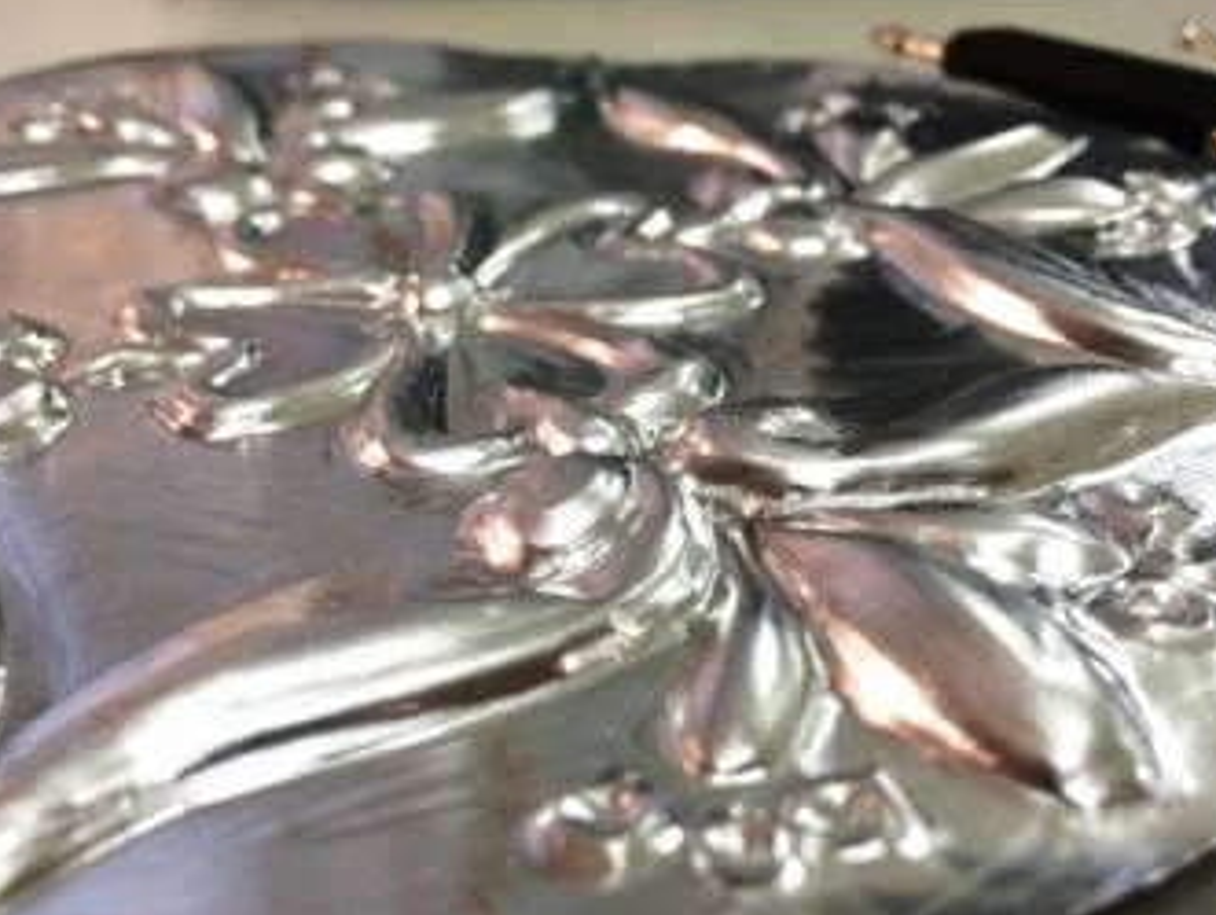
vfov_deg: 40.8
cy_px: 478
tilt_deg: -34.1
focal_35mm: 35
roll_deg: +0.0
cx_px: 595
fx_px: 1231
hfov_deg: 52.6
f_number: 2.2
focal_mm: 4.15
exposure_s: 1/30
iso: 64
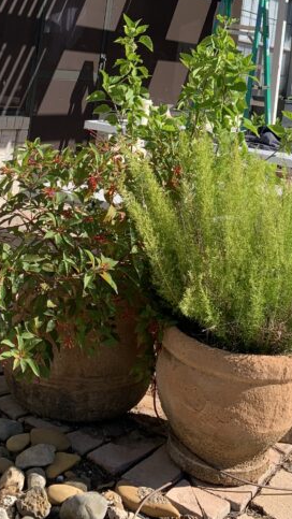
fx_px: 825
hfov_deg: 19.9
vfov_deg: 32.2
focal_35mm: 60
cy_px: 5
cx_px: 214
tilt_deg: +5.2
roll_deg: -7.2
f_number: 1.8
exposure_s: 1/1513
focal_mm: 4.25
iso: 25
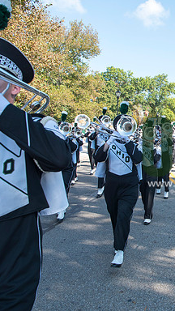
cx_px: 203
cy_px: 155
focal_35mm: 38
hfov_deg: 27.8
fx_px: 313
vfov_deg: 52.8
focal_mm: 24
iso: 200
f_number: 5.6
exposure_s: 1/500
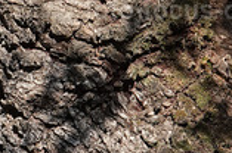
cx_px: -201
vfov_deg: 1.5
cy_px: 463
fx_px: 5679
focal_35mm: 883
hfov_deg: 2.3
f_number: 4
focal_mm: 49.51
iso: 100
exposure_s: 1/400
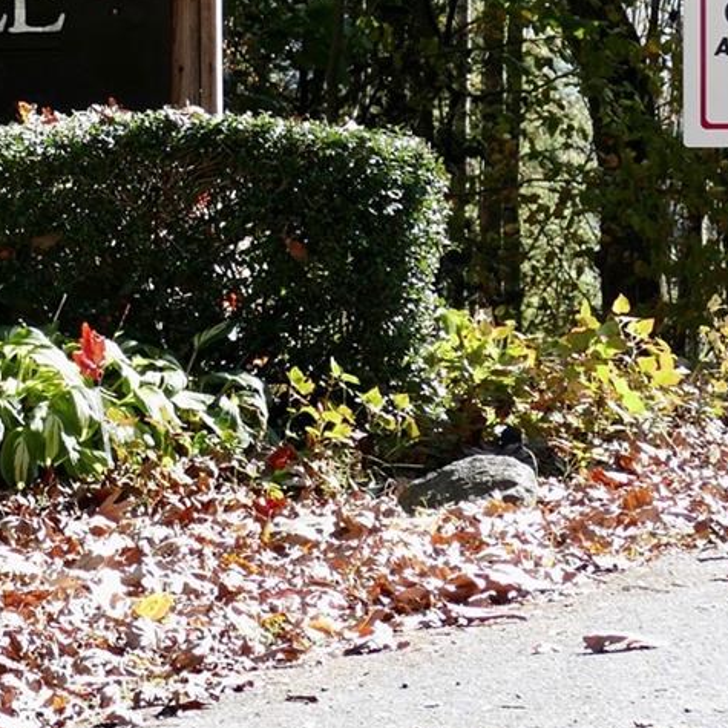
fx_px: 5401
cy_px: 7
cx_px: -377
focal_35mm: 227
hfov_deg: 7.6
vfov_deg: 7.7
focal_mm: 22.58
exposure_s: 1/250
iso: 125
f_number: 3.5
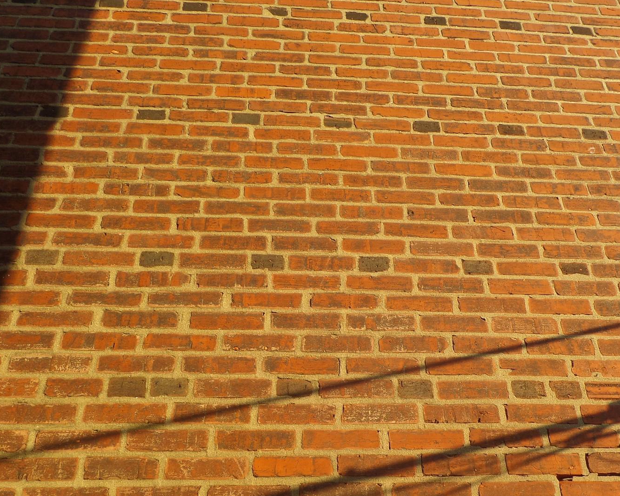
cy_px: 346
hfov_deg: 49.8
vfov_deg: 40.4
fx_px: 660
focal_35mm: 36
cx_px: 383
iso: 100
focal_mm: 4
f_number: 3.2
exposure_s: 1/350
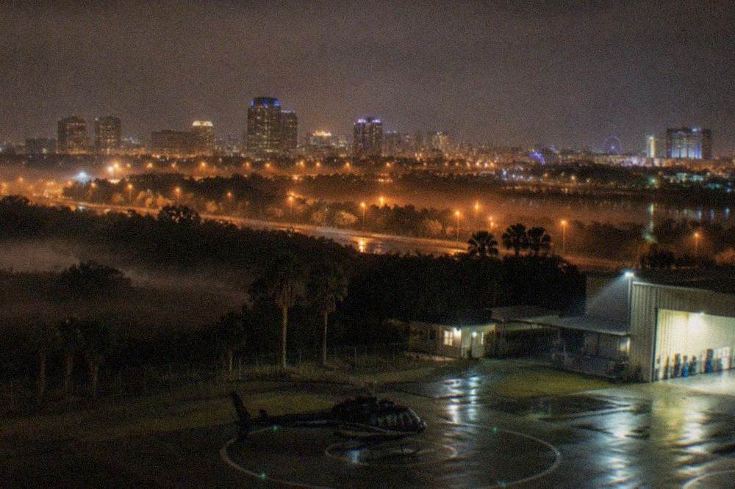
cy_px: 244
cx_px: 368
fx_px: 1306
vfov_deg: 21.2
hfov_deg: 31.4
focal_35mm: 64
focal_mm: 64
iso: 1250
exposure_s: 1/80
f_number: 5
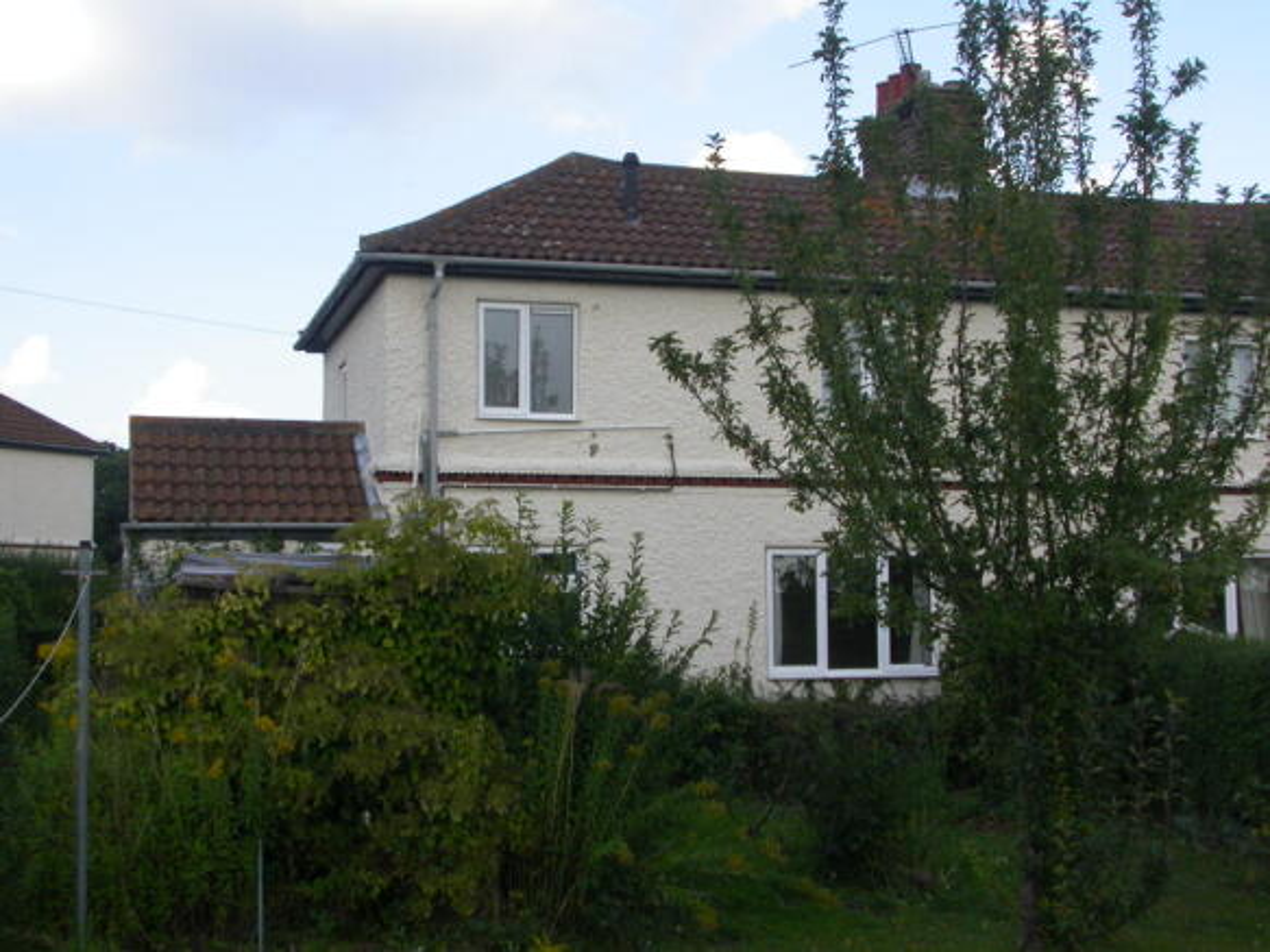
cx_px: 635
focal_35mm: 79
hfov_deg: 24.7
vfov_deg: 18.7
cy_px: 476
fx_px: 2898
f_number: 5.6
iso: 100
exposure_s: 1/226
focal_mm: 16.4
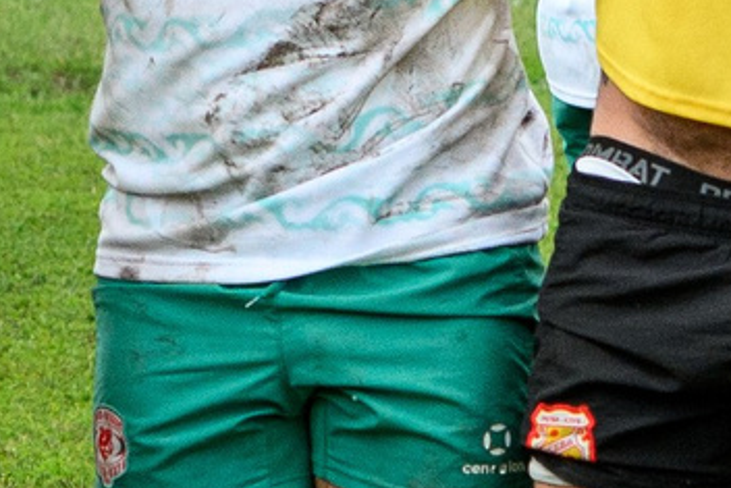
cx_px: -230
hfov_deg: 3.4
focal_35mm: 597
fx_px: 12127
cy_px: -142
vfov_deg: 2.3
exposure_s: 1/2500
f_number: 5.6
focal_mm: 70
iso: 1250
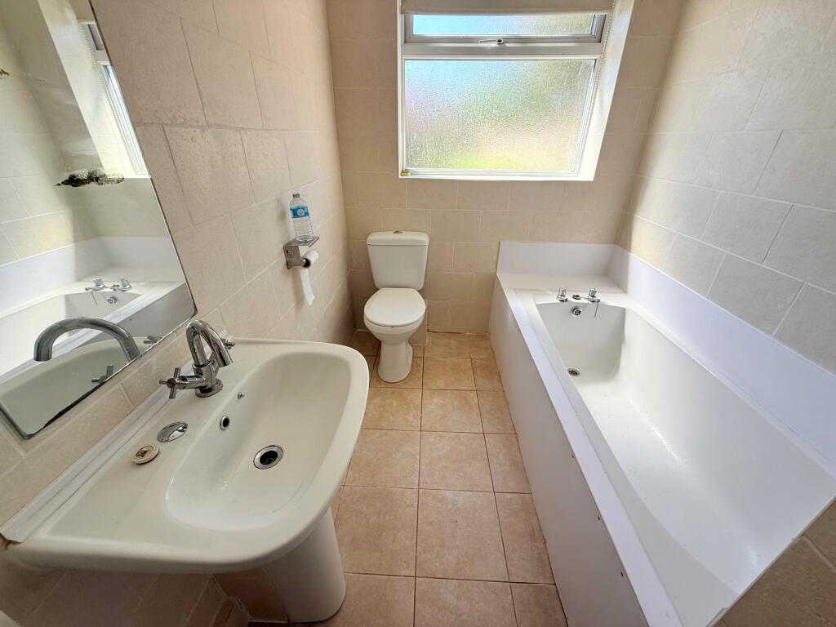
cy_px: 314
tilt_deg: -28.0
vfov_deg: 85.7
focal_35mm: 14
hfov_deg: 102.1
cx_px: 418
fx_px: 338
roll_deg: -0.4
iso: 64
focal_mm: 2.22
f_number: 2.2
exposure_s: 1/145
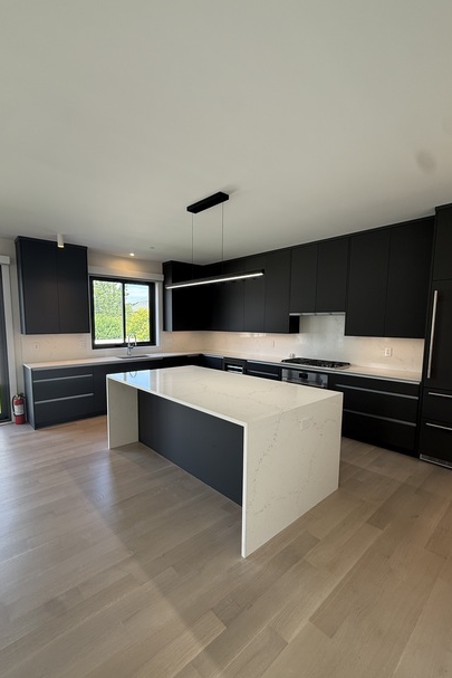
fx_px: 301
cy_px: 356
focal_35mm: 16
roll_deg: -1.1
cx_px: 203
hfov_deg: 73.6
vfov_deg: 96.6
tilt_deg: -4.7
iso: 80
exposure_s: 1/120
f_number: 2.2
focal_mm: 2.22
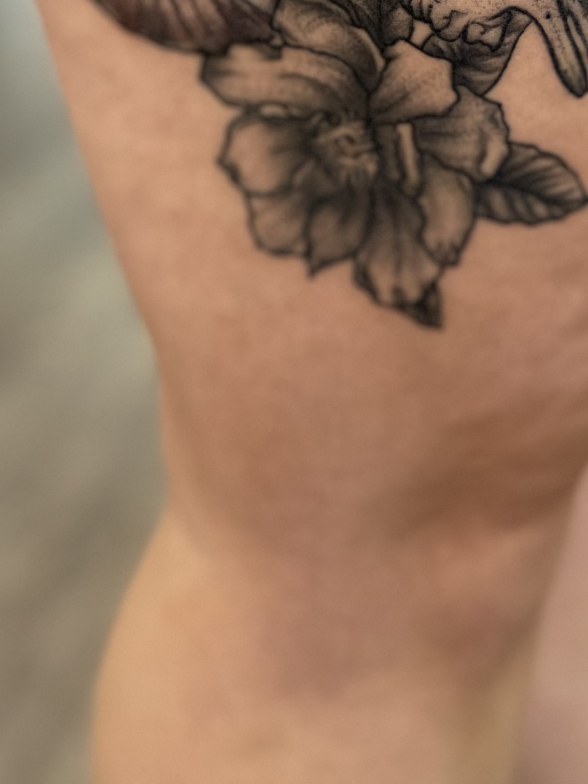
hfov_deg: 24.7
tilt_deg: -9.5
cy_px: -33
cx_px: 214
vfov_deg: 30.0
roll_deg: +4.5
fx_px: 1336
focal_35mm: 59
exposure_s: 1/60
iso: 320
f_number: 1.6
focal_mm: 5.1
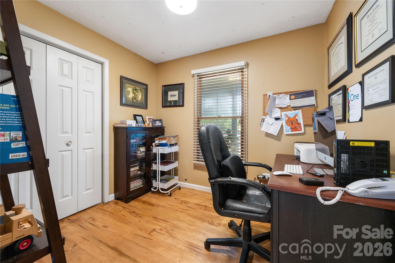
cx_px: 198
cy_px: 132
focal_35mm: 13
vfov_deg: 85.4
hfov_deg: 108.3
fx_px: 143
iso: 320
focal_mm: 13
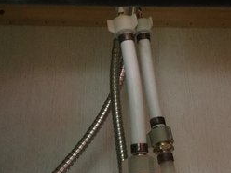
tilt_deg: +28.5
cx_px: 139
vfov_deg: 29.1
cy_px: 84
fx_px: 334
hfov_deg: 38.0
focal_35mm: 50
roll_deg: -2.0
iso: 800
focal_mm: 3.3
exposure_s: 1/15
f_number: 2.4
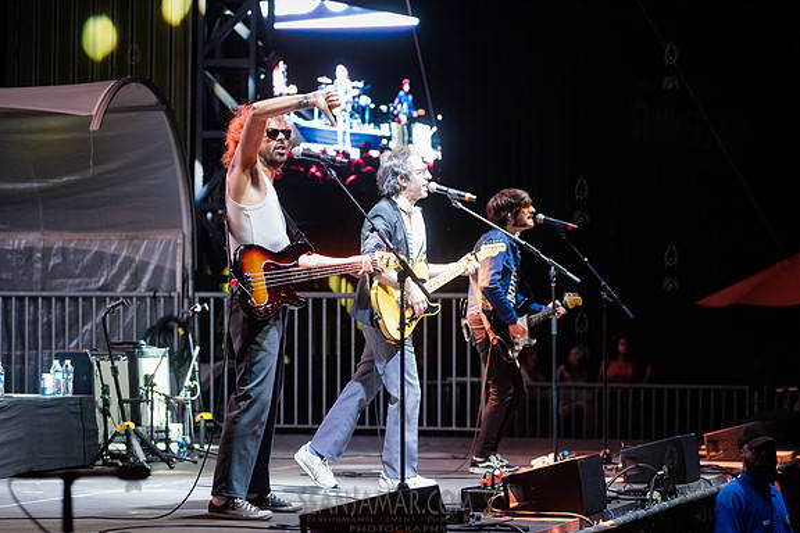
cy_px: 266
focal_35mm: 126
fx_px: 2800
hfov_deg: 16.3
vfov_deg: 10.9
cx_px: 392
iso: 4000
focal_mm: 120
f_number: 4
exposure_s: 1/160
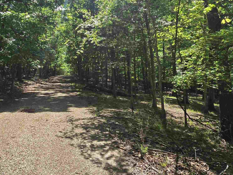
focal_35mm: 27
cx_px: 100
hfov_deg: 65.0
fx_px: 182
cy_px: 56
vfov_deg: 50.3
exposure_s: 1/1418
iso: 50
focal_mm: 2.2
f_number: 2.2
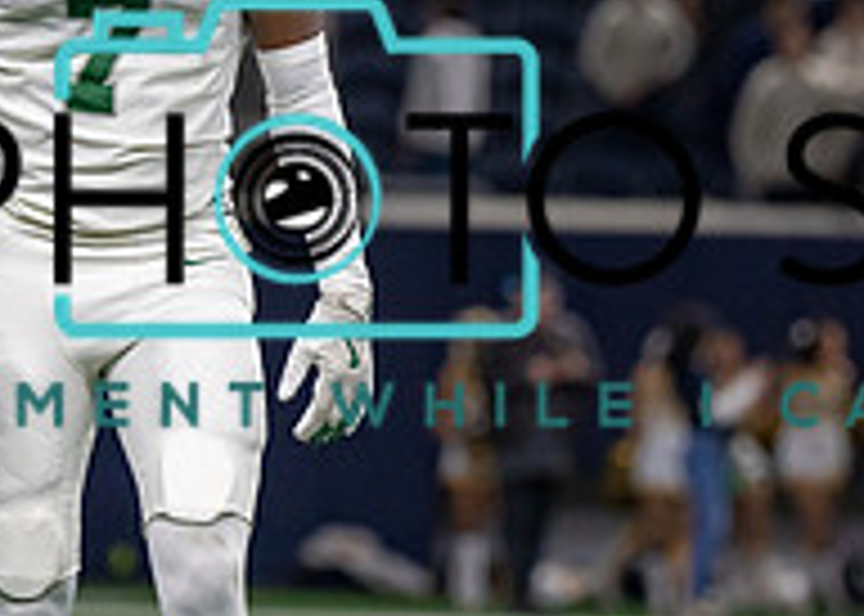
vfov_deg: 3.3
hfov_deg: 4.6
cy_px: 211
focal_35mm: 442
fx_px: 10842
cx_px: 158
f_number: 2.8
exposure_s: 1/1250
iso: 2000
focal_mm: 140
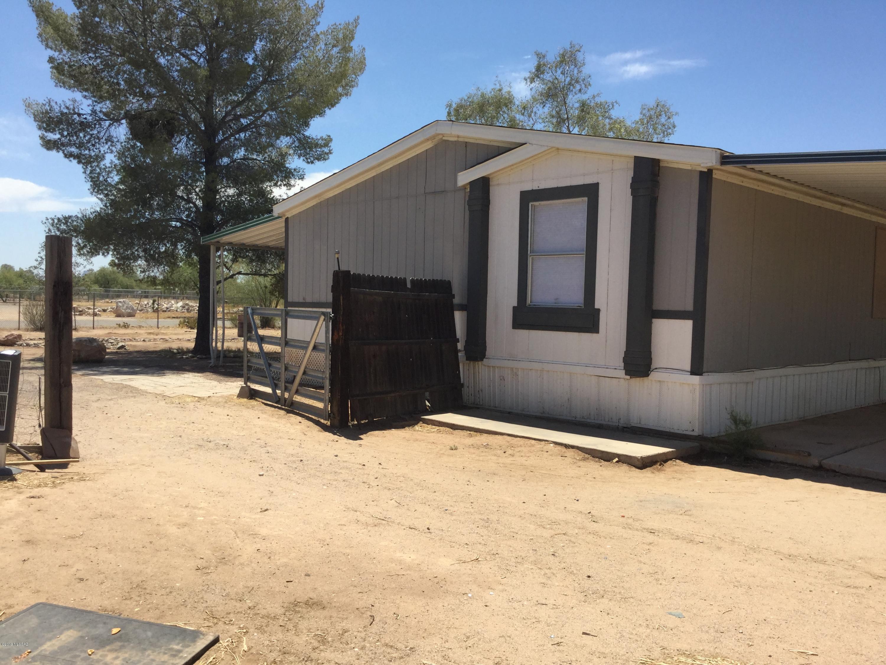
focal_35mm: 31
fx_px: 793
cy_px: 332
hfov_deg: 58.4
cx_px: 443
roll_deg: -2.0
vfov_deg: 45.4
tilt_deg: -4.8
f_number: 2.4
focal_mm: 3.3
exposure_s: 1/1274
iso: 25
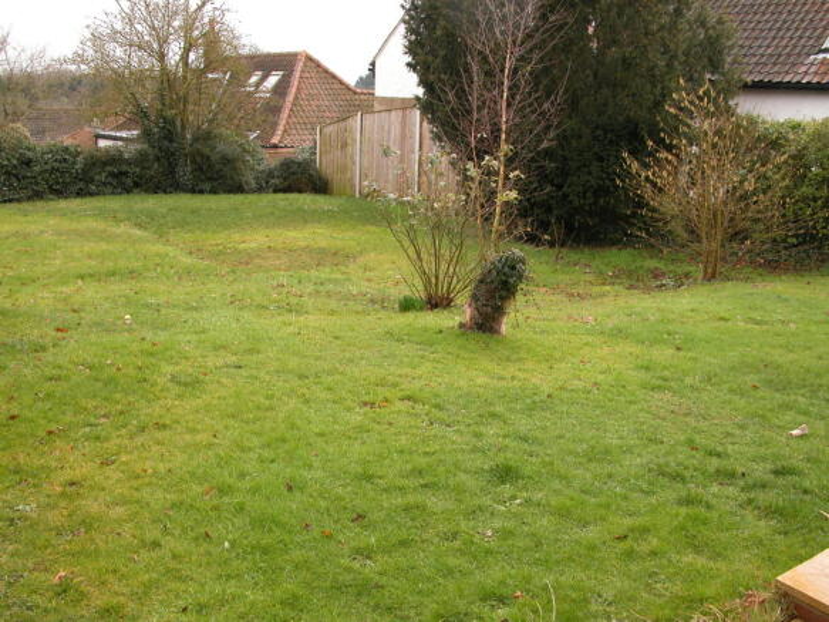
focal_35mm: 35
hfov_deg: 52.6
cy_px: 311
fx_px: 838
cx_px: 414
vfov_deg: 40.7
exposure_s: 1/98
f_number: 3.5
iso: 100
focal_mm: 8.9
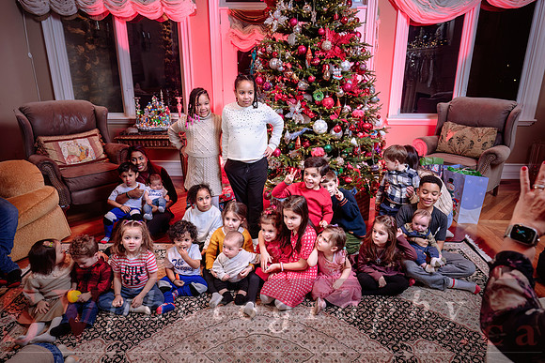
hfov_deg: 71.1
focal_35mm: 25
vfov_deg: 51.0
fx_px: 381
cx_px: 272
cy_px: 185
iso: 200
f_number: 4.5
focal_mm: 24
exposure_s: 1/60
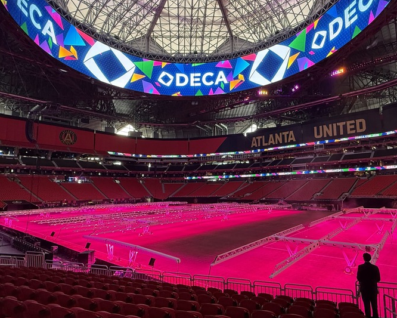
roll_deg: +1.1
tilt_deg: +5.9
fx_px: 247
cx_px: 246
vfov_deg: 65.5
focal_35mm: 21
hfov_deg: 76.4
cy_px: 165
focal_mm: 2.22
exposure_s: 1/100
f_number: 2.2
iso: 320
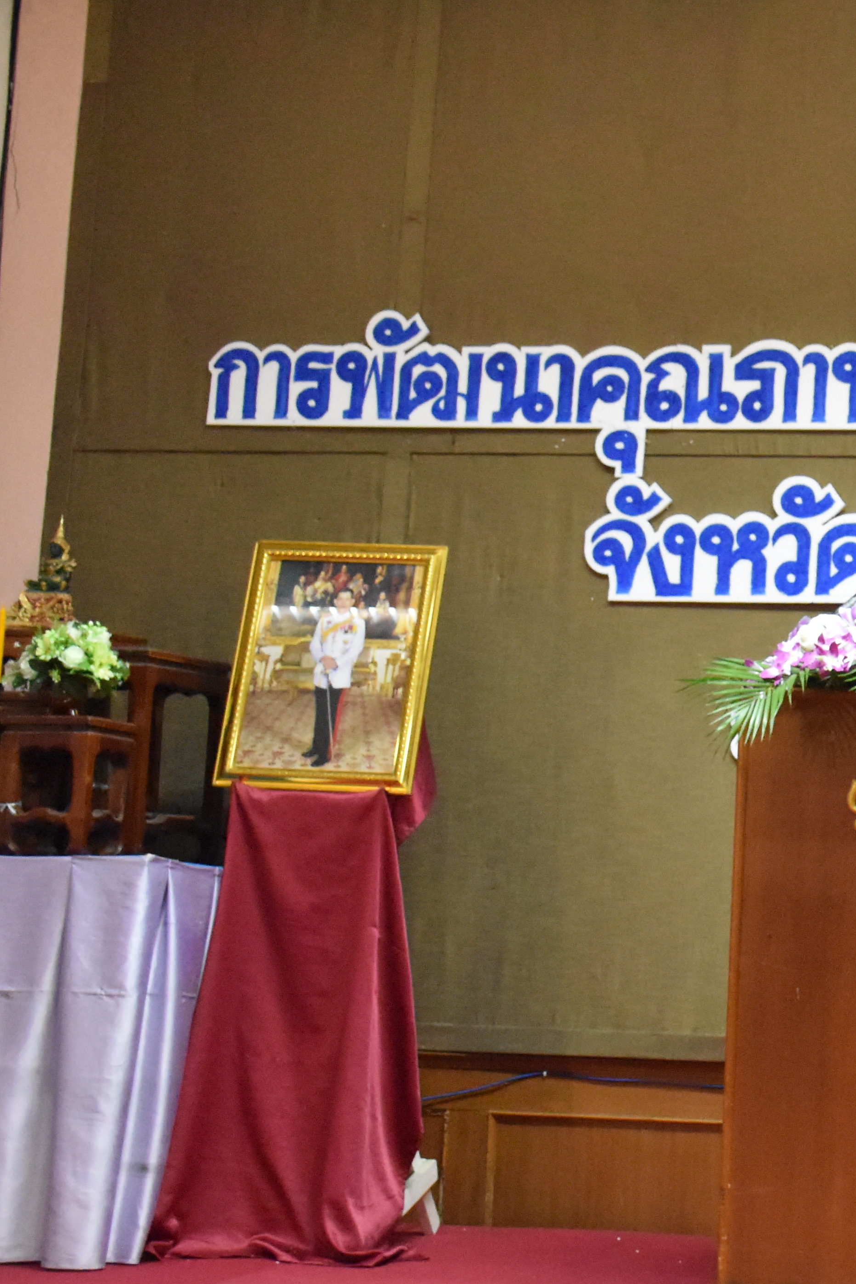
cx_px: 1219
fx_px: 2532
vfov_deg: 28.5
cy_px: 633
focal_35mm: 71
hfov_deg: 17.5
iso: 5000
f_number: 3.5
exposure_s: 1/60
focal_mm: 22
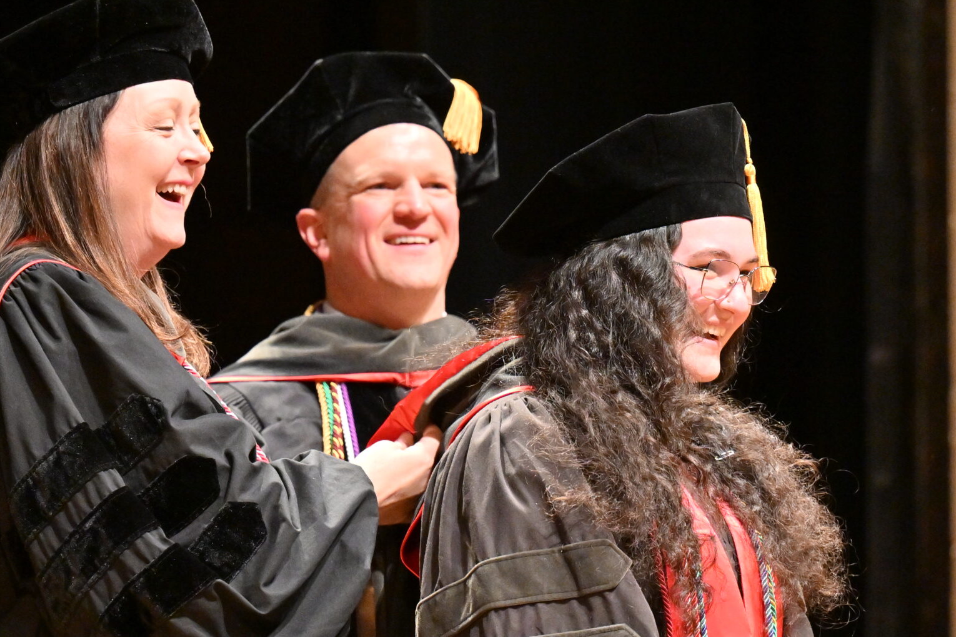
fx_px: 9636
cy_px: 460
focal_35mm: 363
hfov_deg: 5.7
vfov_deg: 3.8
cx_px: 509
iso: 1600
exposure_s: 1/400
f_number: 2.8
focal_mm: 145
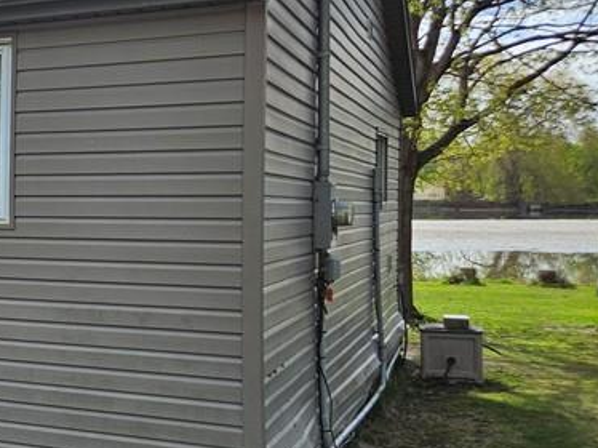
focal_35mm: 63
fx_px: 1088
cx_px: -165
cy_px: 227
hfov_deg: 26.4
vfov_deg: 23.3
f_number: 1.8
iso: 25
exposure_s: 1/1437
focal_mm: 5.4
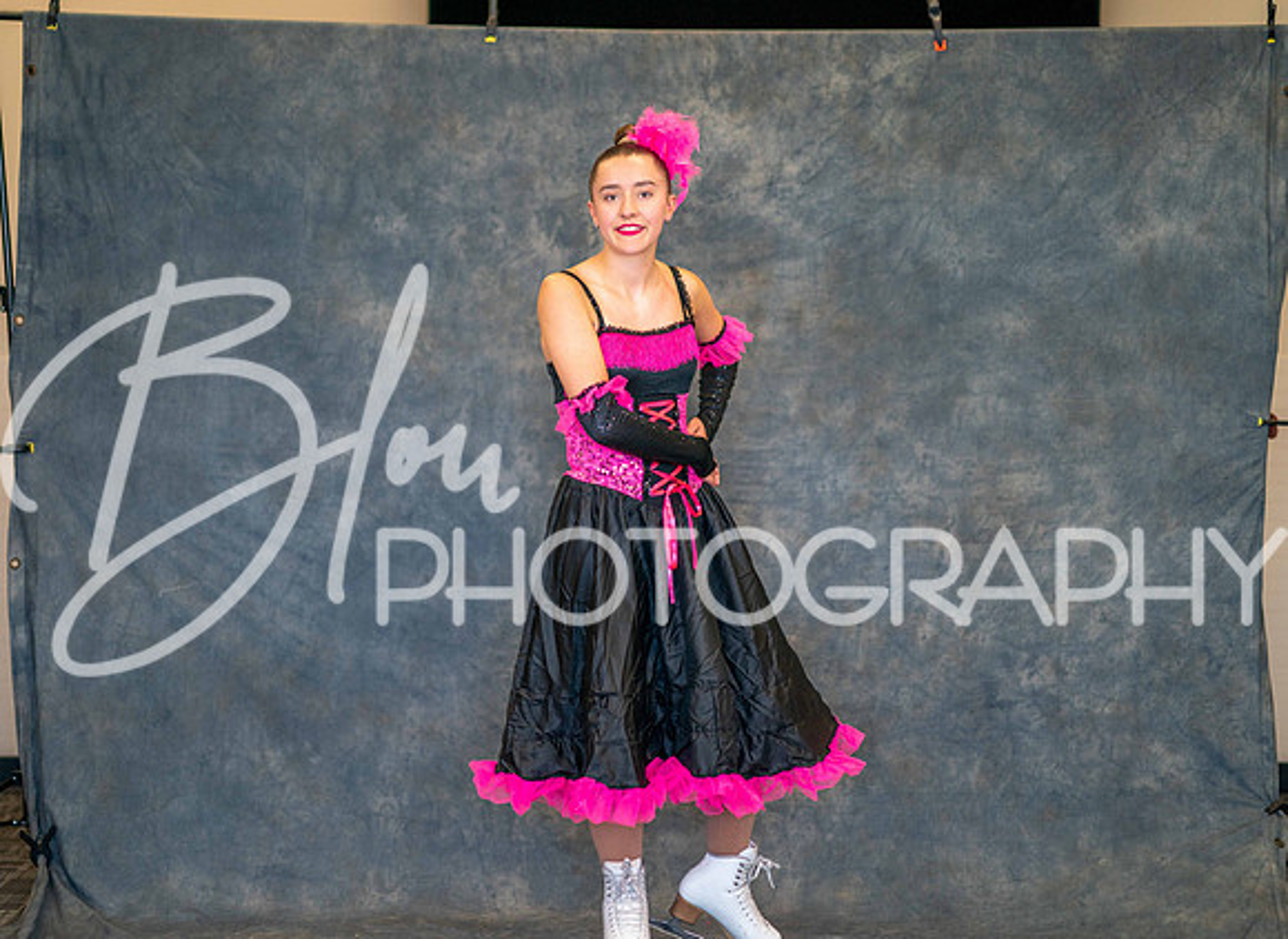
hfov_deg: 21.1
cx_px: 555
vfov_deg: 15.4
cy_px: 450
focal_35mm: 94
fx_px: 3464
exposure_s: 1/250
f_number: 1.4
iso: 500
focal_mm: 85
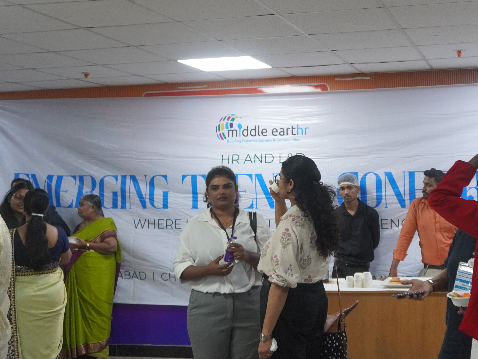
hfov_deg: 35.5
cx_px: 349
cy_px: 107
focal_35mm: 53
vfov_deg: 27.3
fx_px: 732
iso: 1600
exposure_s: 1/160
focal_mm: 20
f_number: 4
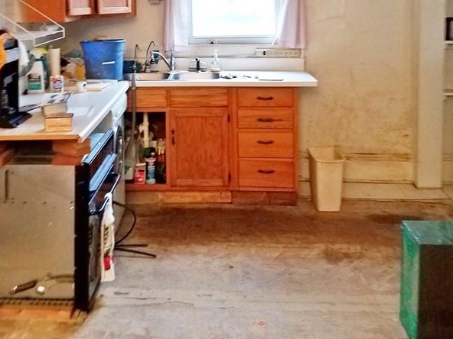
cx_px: 180
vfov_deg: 31.0
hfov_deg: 41.9
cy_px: 49
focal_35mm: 45
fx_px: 589
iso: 160
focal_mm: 4.2
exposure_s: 1/24
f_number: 1.7
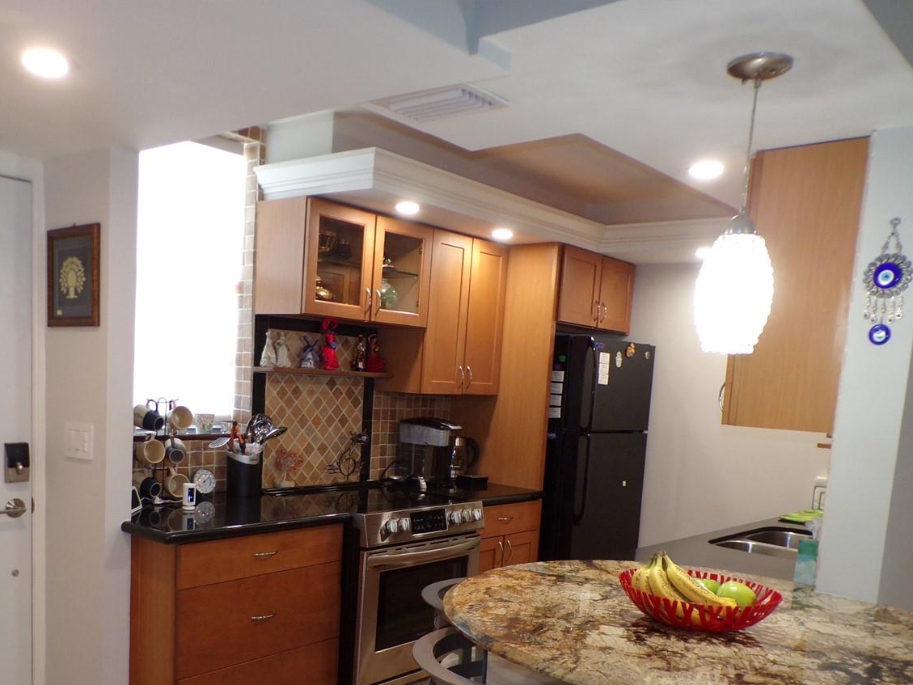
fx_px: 897
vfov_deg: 41.0
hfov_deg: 53.7
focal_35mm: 34
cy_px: 480
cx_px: 383
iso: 132
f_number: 3
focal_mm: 4.3
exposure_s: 1/34
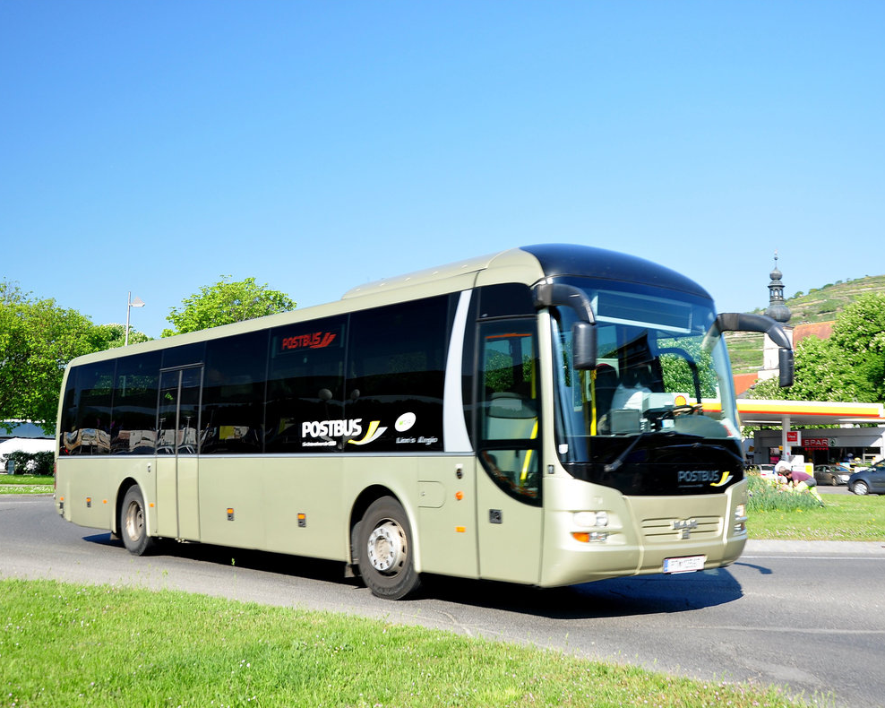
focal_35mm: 41
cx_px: 475
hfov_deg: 44.8
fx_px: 1074
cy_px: 355
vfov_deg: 36.5
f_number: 5.6
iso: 200
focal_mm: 24
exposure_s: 1/125
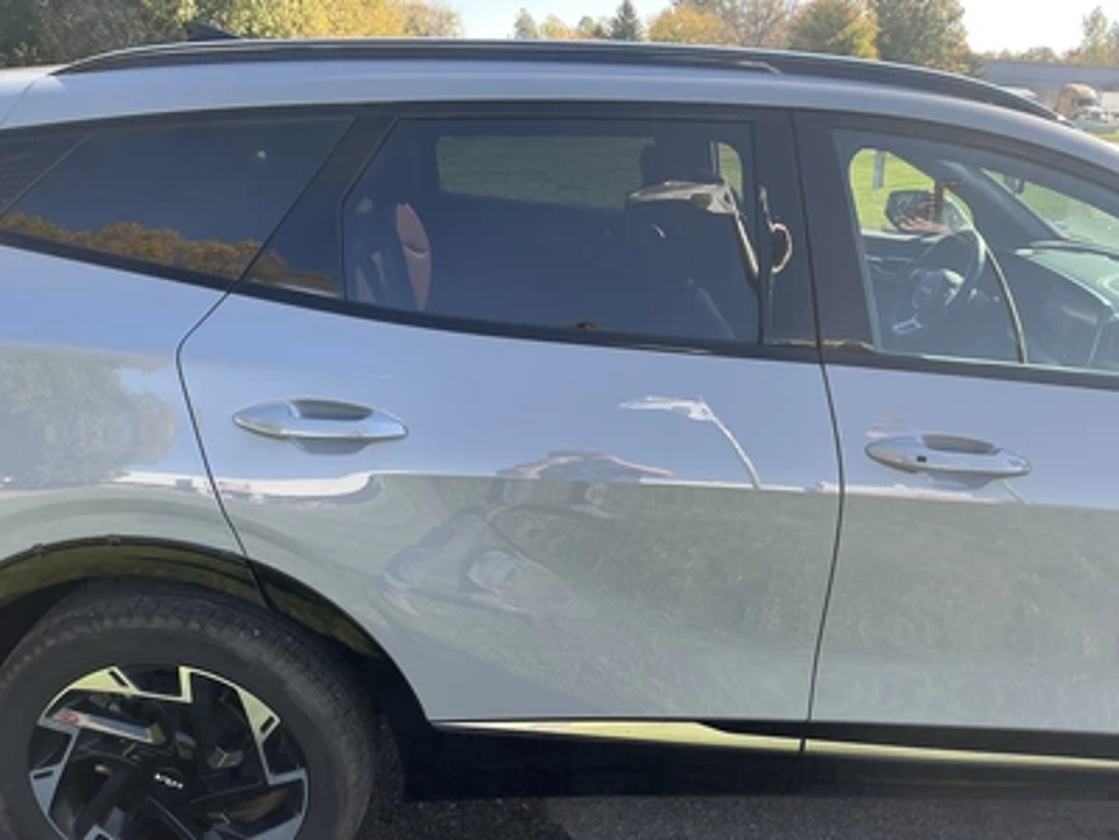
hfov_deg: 63.4
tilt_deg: -17.9
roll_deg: -3.4
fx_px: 905
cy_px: 420
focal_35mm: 28
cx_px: 560
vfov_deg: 49.7
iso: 25
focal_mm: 3
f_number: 1.8
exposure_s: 1/342
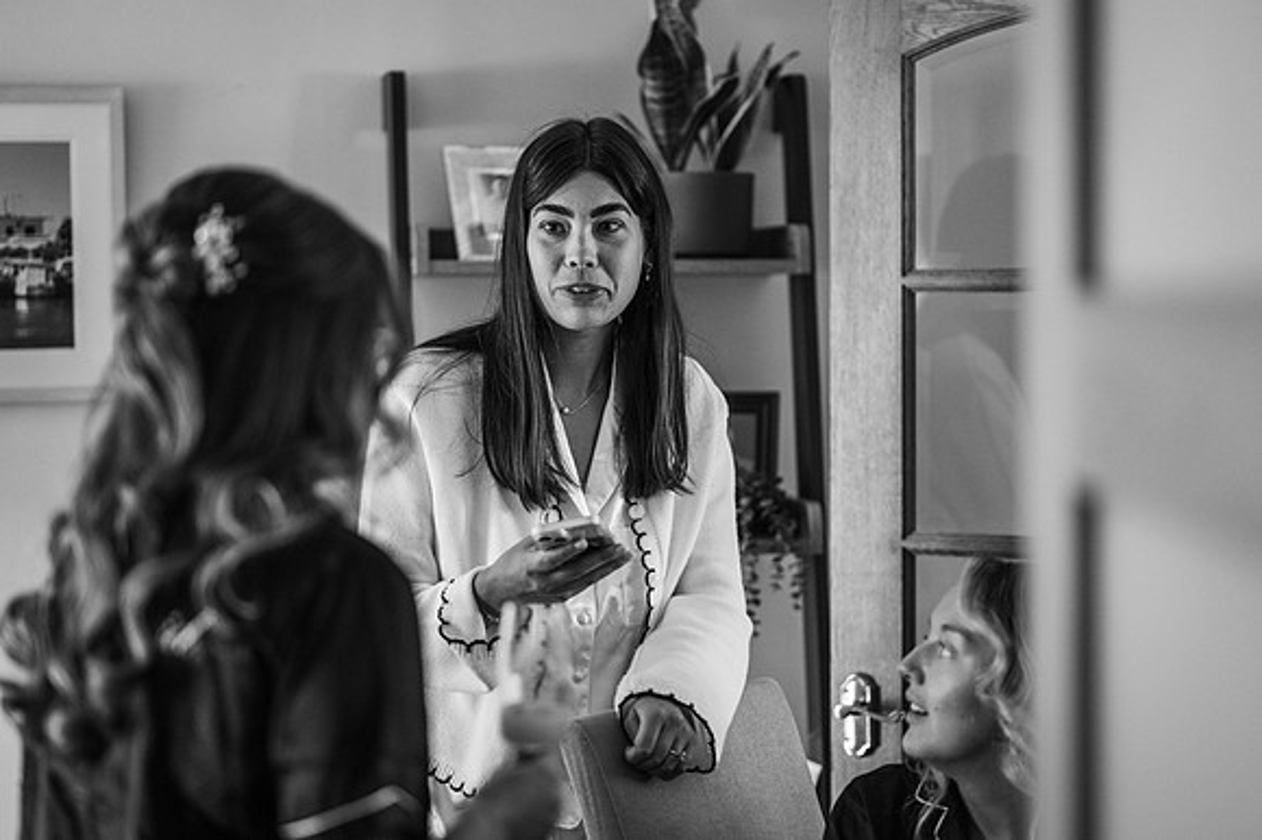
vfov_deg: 16.1
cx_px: 631
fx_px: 2978
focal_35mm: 85
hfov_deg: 23.9
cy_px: 420
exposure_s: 1/200
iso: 1000
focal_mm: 85
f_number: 1.8
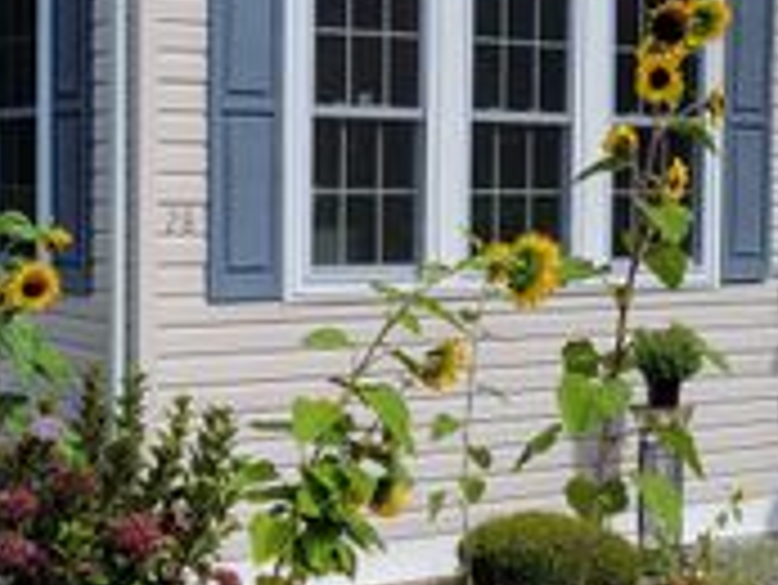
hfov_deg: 25.9
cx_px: 283
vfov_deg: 19.7
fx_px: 1687
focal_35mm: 75
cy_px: 268
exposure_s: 1/3409
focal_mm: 5.4
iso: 40
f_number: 1.8
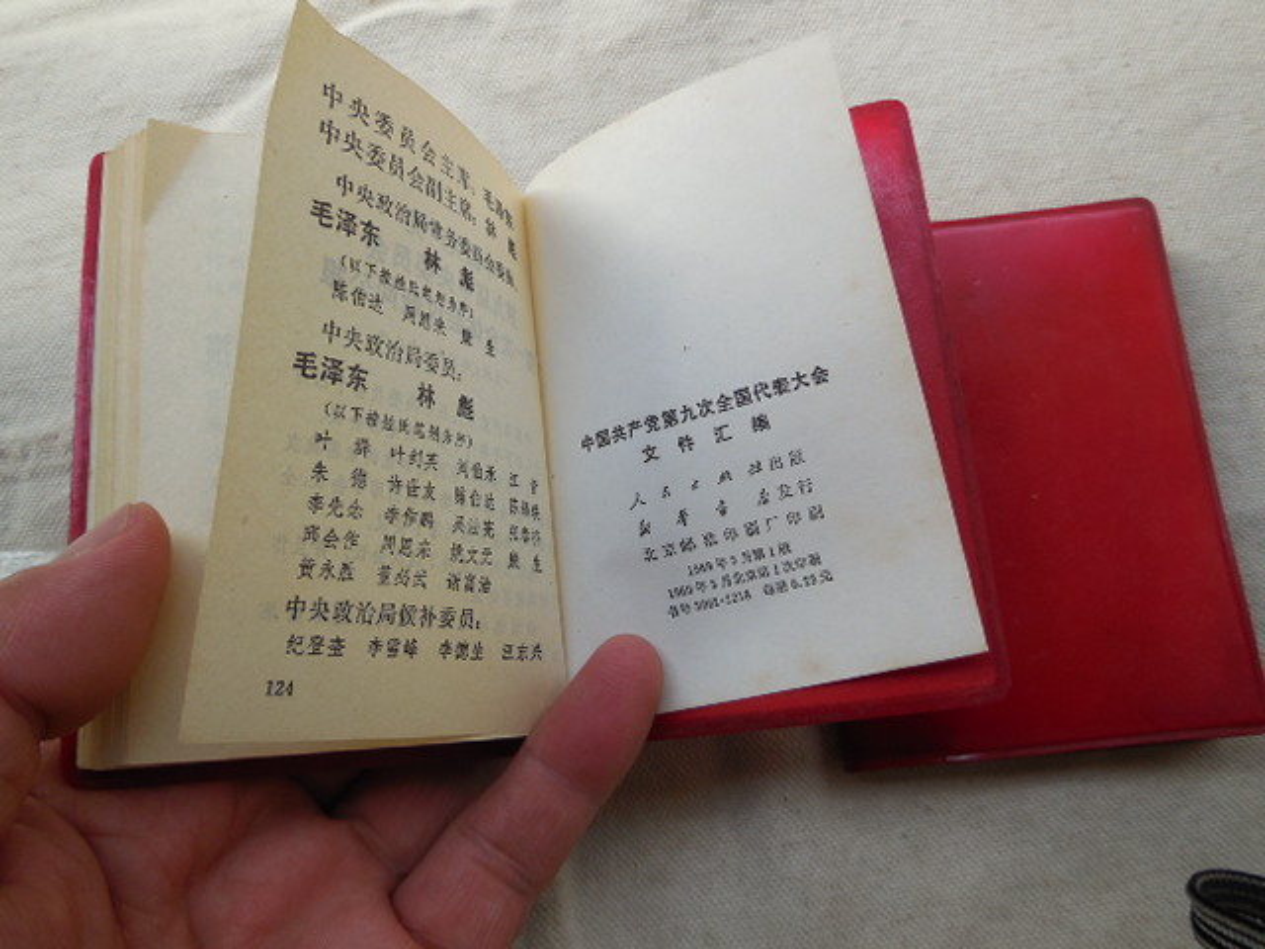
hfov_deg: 60.0
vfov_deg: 46.8
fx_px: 1096
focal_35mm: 30
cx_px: 632
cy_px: 474
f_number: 3.2
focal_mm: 5.3
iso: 125
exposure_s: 1/200
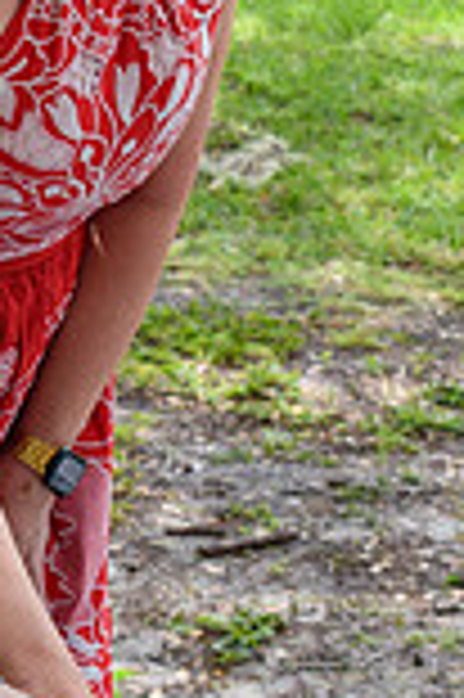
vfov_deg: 13.9
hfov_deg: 9.1
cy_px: 225
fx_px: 2868
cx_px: -144
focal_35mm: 148
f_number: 8
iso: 250
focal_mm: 34
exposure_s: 1/250
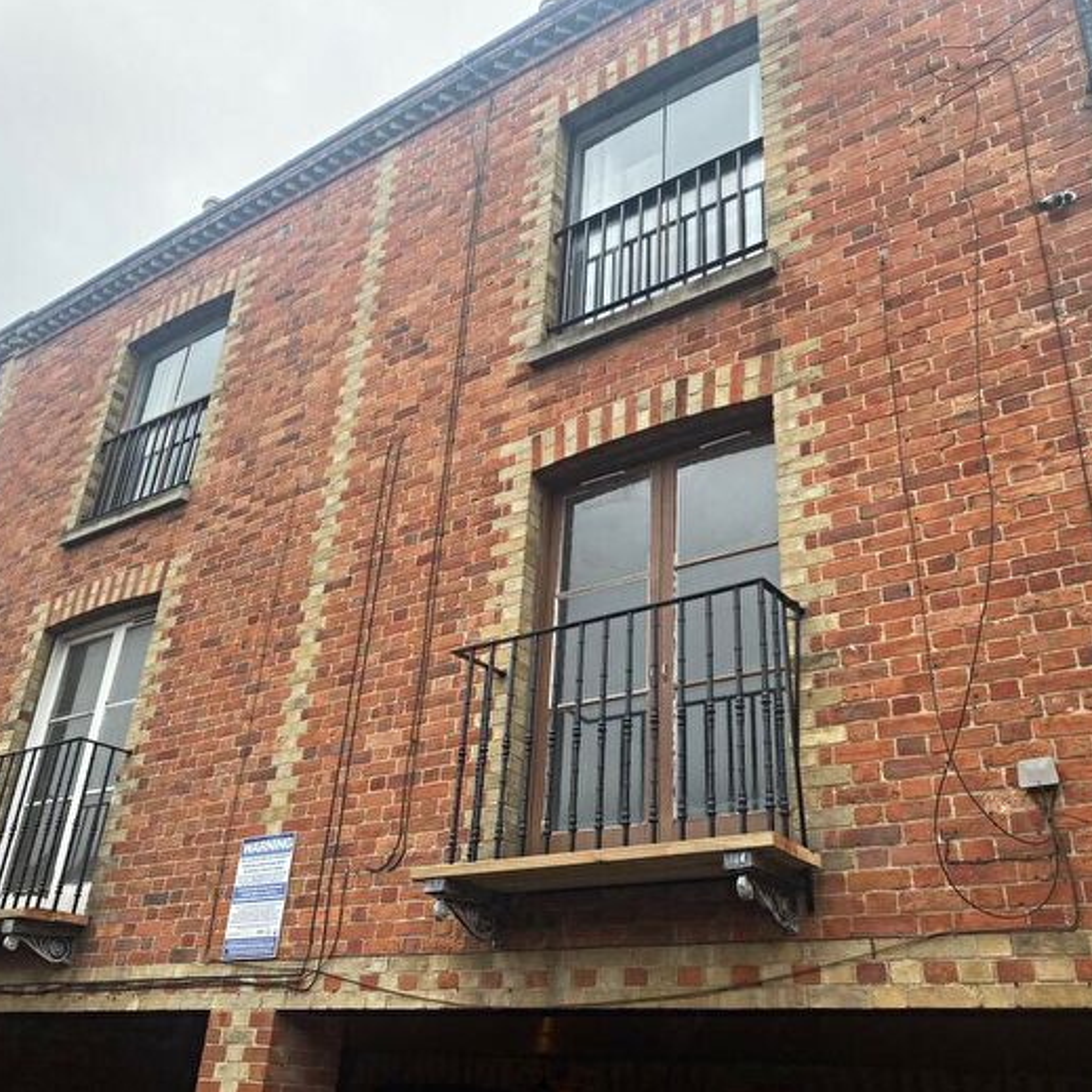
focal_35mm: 31
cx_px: 539
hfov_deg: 52.5
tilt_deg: +28.5
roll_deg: -4.0
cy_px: 542
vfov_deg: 52.5
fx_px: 1106
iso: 32
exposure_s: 1/340
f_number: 1.8
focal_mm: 4.25
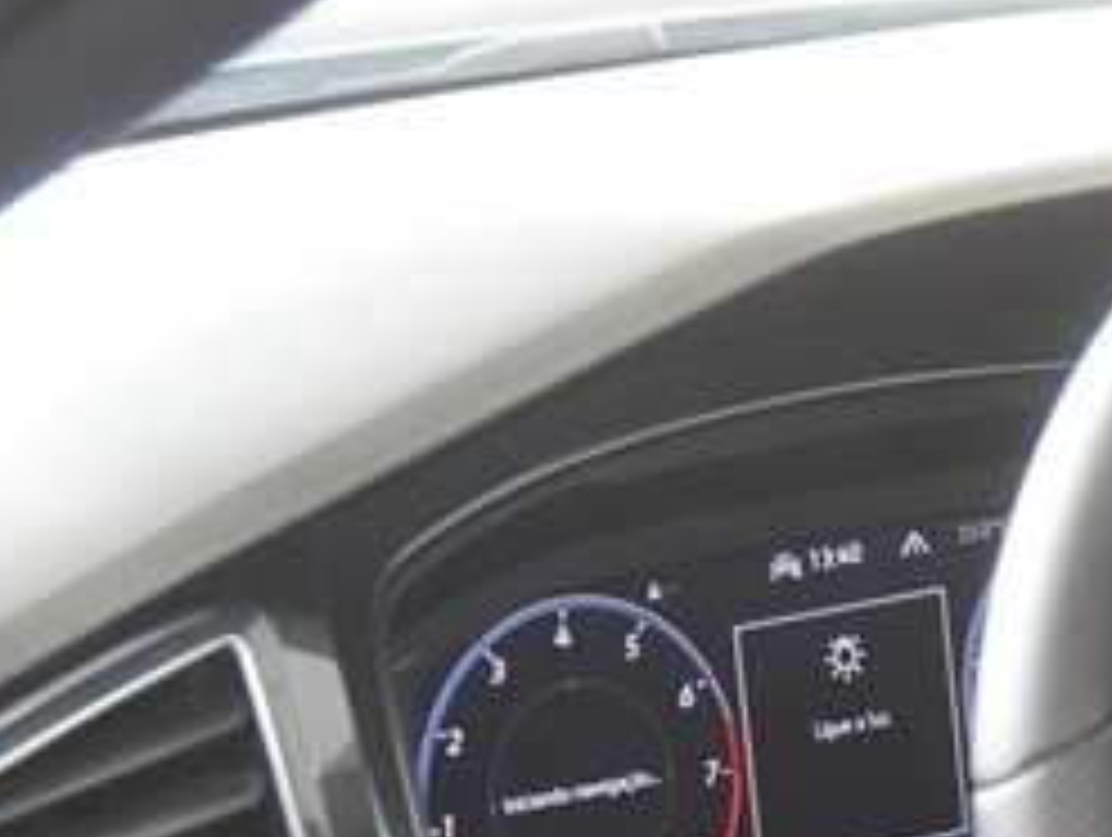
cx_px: 1958
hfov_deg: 9.8
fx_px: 6145
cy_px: 1055
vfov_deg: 7.7
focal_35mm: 191
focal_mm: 32
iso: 1600
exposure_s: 1/160
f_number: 3.2
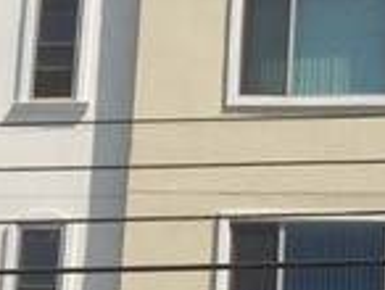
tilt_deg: +14.9
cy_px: 332
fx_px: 2261
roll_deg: -5.3
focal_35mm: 203
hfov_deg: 9.7
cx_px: -13
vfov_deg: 7.3
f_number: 2.2
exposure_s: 1/2198
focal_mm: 4.15
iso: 32
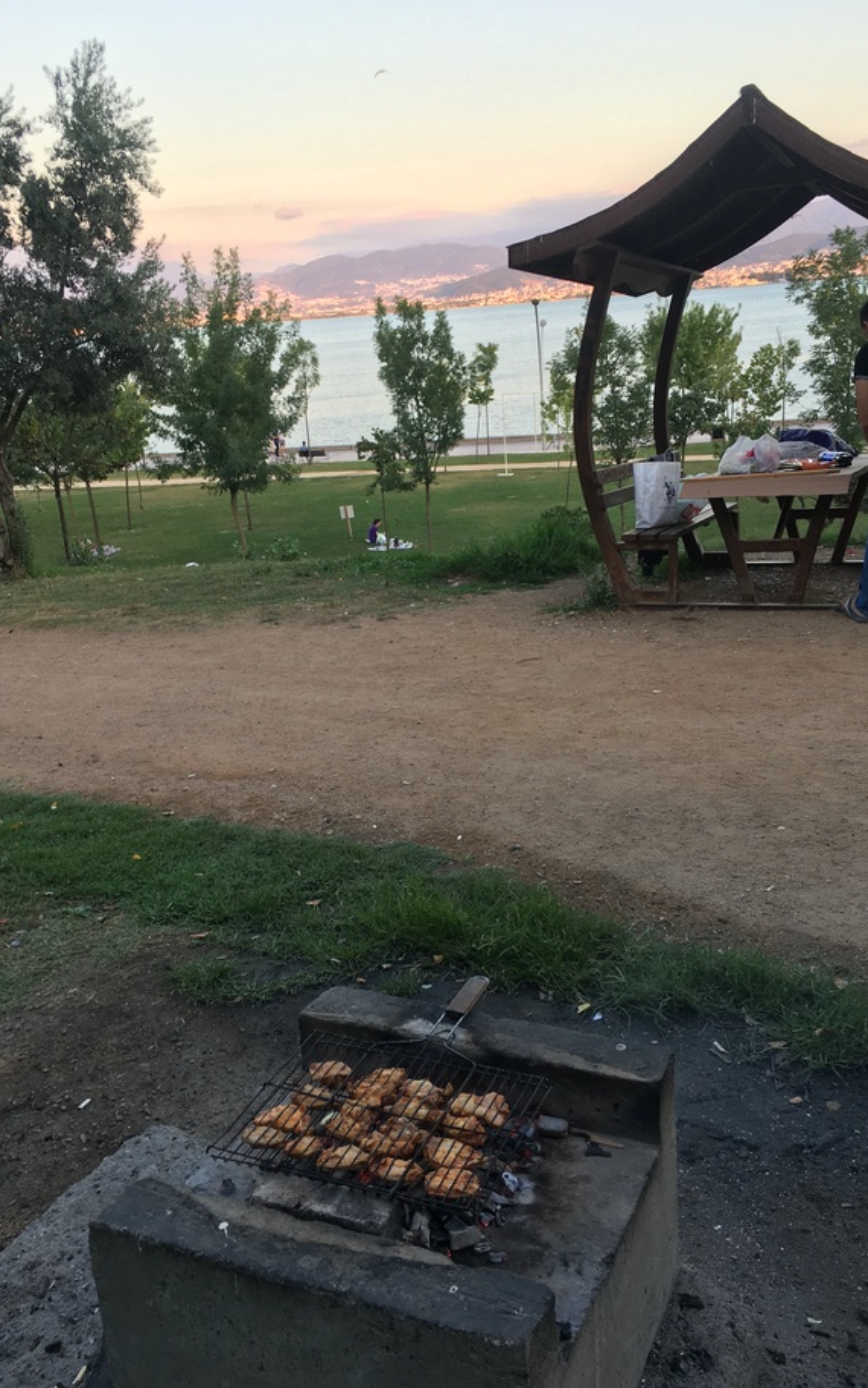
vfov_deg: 61.2
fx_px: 1173
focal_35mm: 31
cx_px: 437
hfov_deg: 40.6
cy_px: 697
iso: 32
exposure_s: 1/100
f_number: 2.2
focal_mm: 4.15
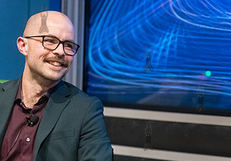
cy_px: 89
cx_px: 35
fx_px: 1536
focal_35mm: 236
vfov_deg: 6.0
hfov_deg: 8.6
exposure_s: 1/200
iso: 6400
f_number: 3.5
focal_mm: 112
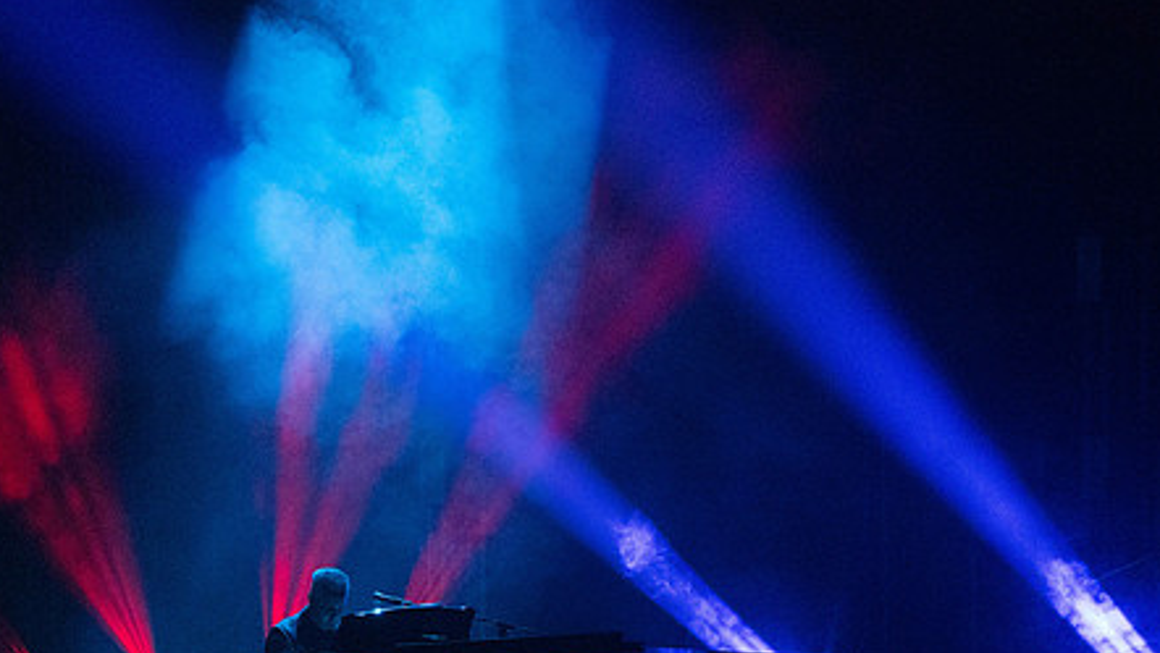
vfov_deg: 5.3
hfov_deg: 9.4
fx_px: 7015
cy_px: 460
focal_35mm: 228
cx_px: 449
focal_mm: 166
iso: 16000
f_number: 10
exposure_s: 1/320
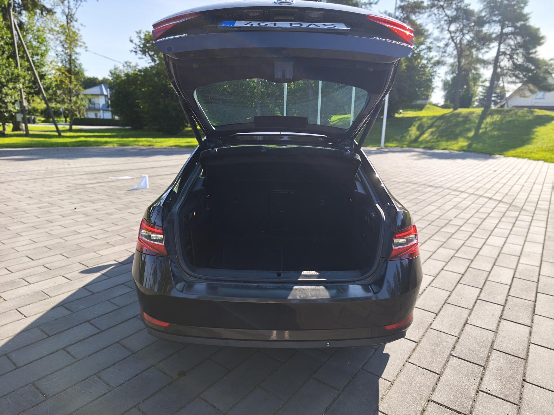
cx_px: 277
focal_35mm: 23
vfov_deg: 58.9
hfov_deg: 73.9
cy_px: 208
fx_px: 368
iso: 50
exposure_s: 1/1537
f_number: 1.7
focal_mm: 5.35
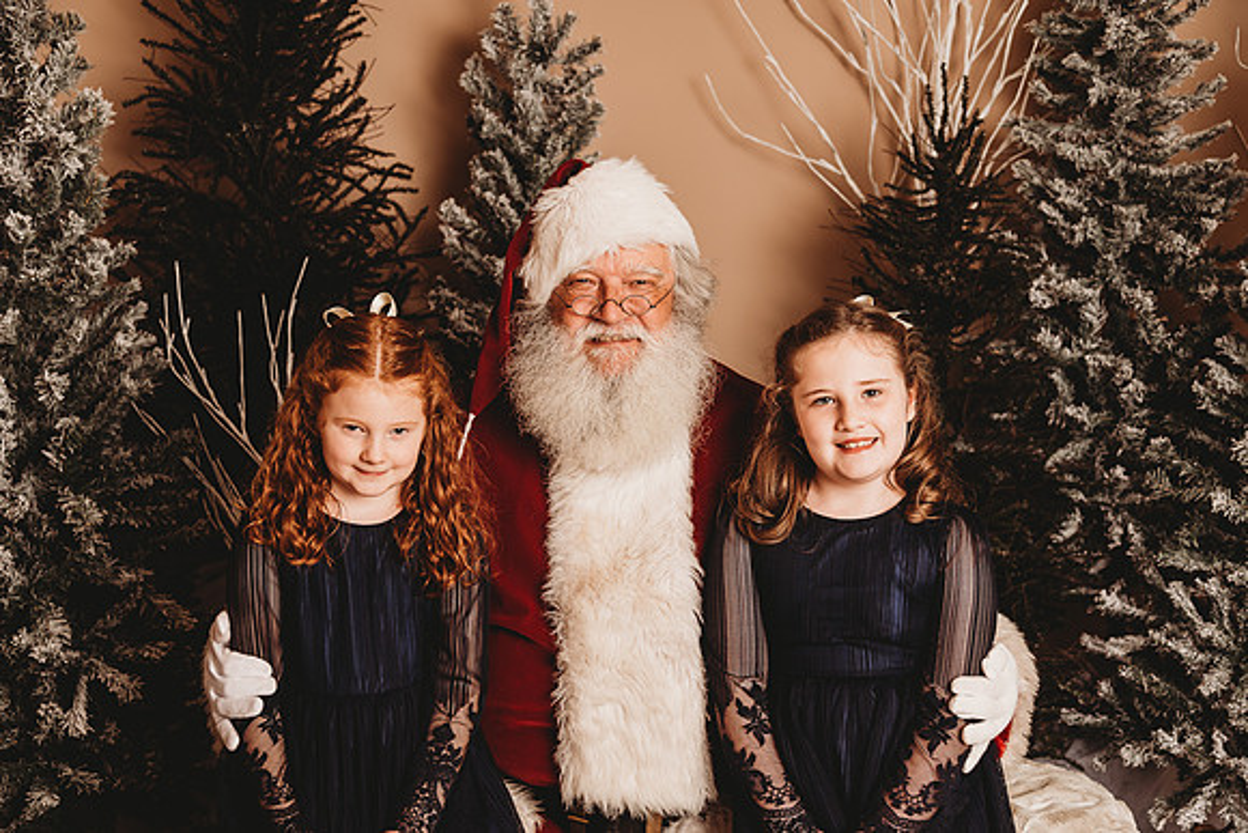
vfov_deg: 28.1
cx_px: 624
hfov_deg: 41.1
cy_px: 416
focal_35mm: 48
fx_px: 1664
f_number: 4
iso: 100
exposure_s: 1/160
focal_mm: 48
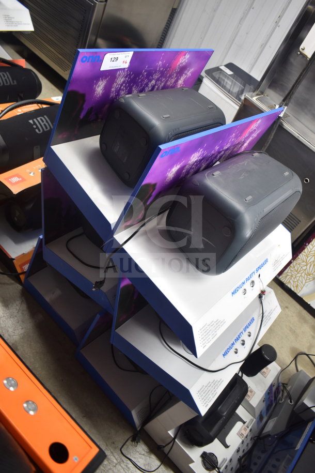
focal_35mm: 27
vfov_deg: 67.4
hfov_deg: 47.9
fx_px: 354
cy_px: 236
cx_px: 158
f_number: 3.5
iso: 400
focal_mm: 18
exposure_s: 1/30
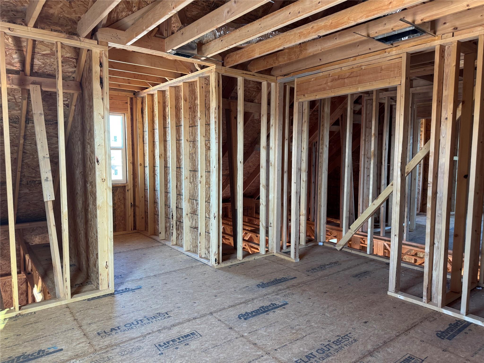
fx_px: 336
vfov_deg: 56.8
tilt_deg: -3.5
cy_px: 182
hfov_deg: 71.6
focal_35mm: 24
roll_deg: -1.0
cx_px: 242
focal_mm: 6.76
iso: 200
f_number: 1.78
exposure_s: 1/88
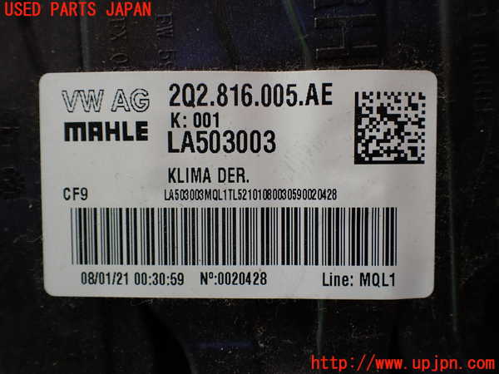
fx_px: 432
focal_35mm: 30
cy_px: 187
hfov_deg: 60.0
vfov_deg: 46.8
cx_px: 250
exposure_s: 1/125
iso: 125
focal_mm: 5.4
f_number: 2.3
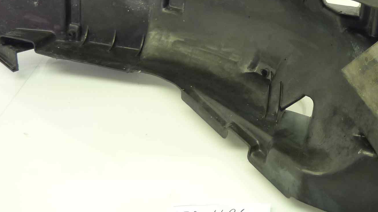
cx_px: 314
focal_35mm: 53
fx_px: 531
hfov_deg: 37.5
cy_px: 61
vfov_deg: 22.5
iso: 125
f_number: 3.3
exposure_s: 1/15
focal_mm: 4.1
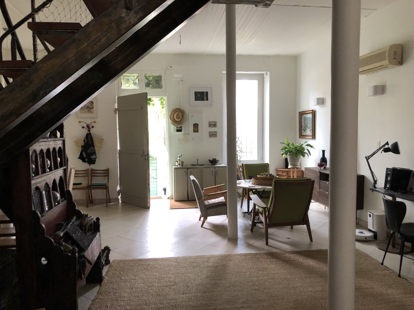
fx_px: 335
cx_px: 207
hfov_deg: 63.4
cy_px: 155
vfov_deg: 49.7
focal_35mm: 28
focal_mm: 3.99
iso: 50
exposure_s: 1/15
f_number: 1.8
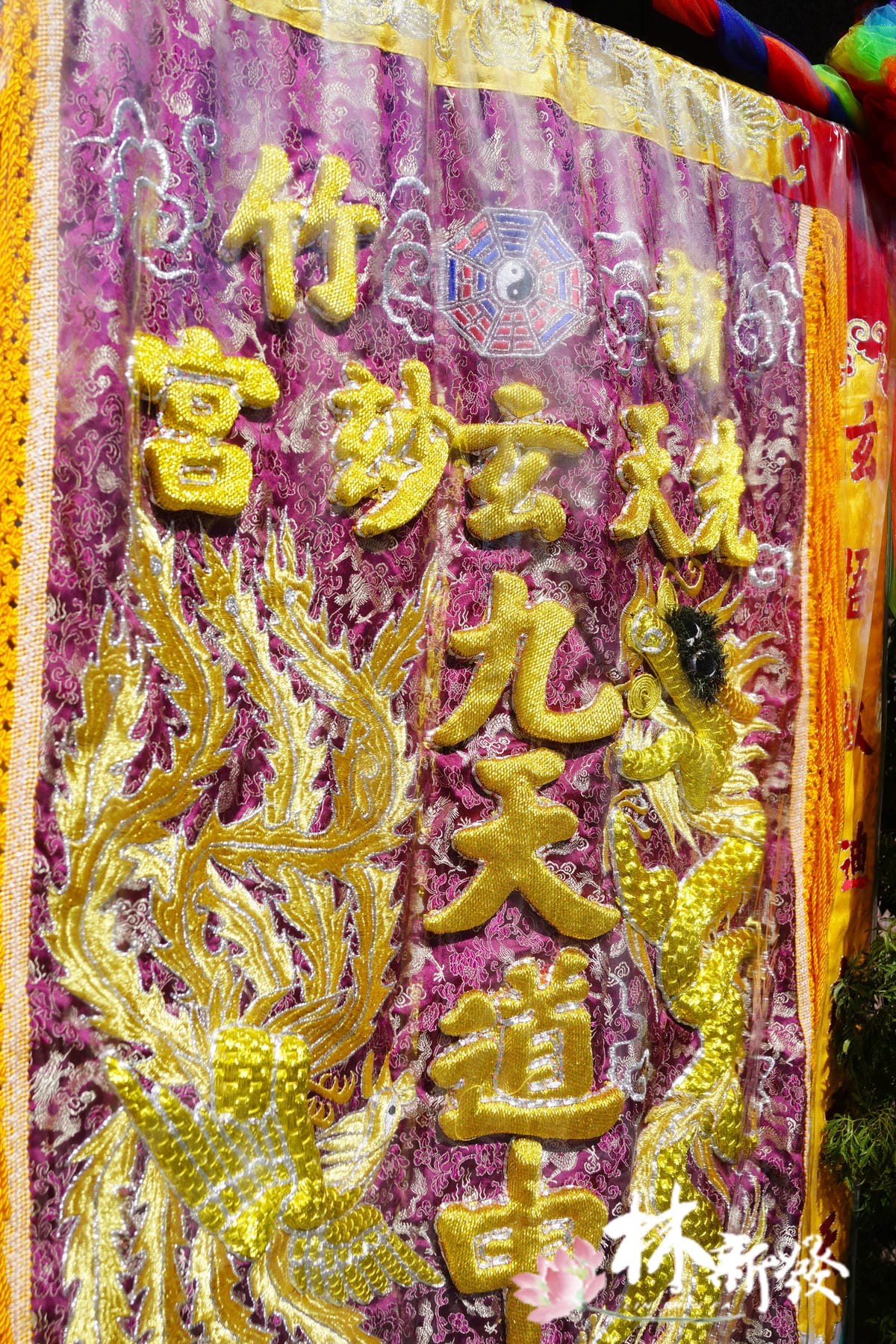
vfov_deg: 54.4
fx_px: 1307
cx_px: 448
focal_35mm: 35
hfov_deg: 37.9
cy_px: 672
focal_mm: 35
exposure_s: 1/3200
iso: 320
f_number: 5.6
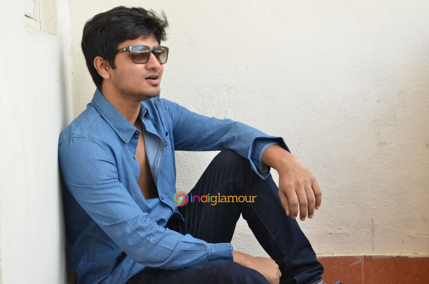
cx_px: 214
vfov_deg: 20.1
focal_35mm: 68
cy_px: 142
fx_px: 803
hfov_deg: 29.9
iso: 500
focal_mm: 45
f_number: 5.6
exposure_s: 1/125
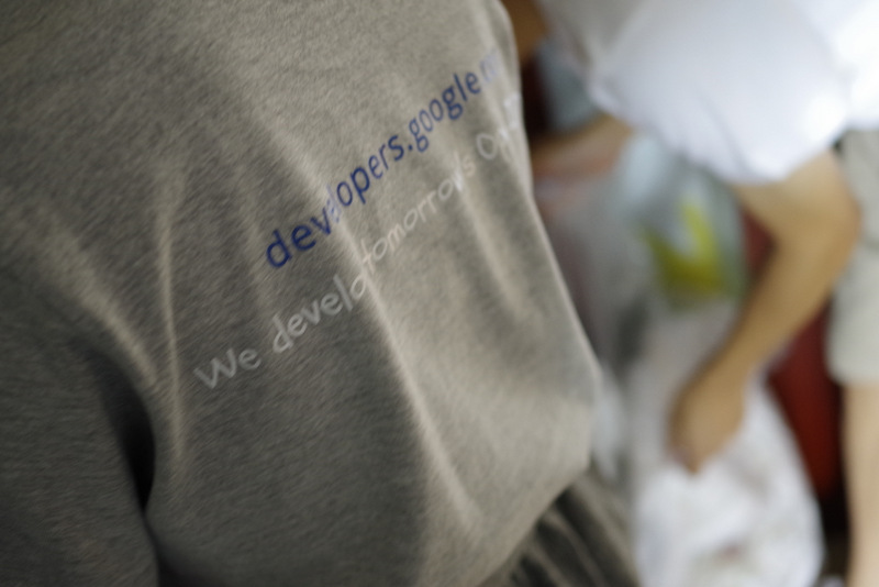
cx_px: 440
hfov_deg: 38.2
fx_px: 1270
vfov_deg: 26.0
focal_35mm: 52
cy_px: 294
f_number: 2.4
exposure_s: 1/20
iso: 800
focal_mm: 35
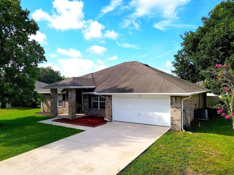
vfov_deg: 56.8
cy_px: 88
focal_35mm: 24
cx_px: 117
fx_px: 162
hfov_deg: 71.6
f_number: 2.8
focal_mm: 4.5
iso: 100
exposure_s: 1/640
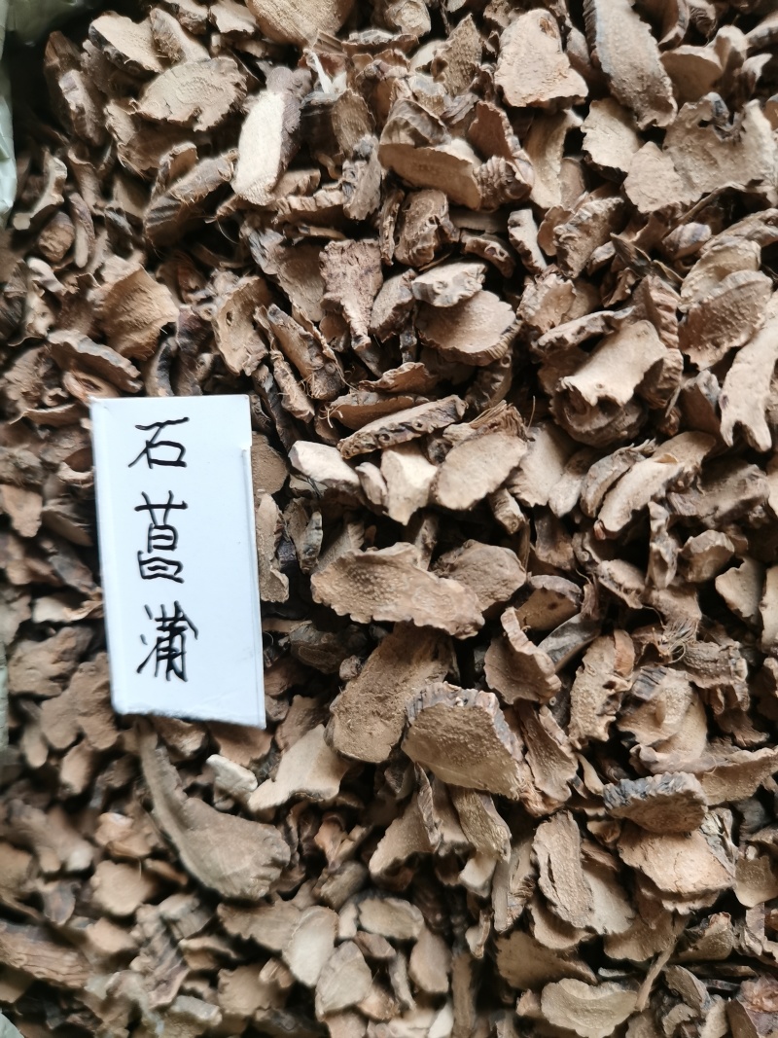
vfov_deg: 65.3
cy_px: 519
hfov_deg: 51.3
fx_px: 809
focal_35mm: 27
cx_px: 389
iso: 320
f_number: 1.8
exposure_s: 1/50
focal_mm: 5.58
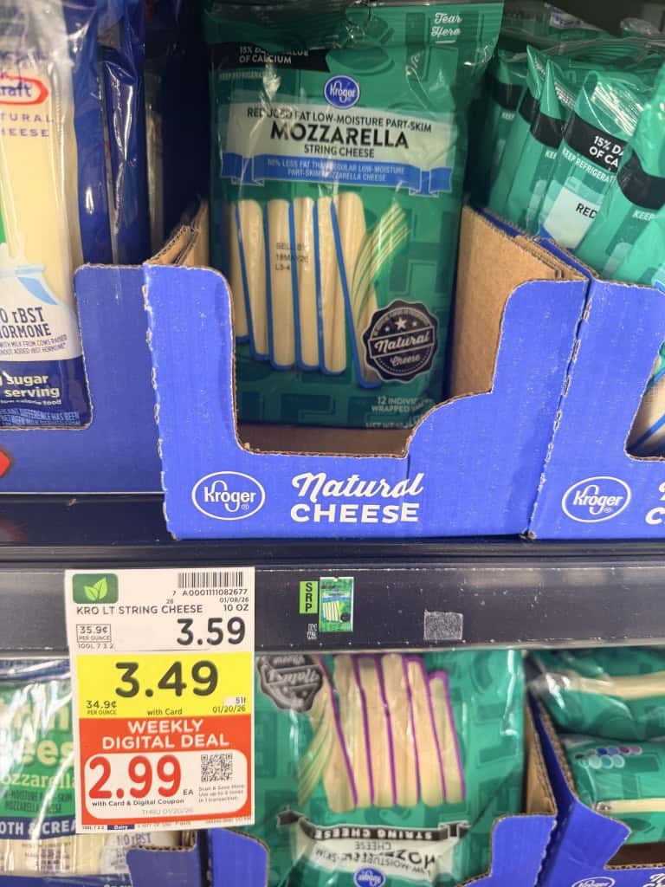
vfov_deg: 71.6
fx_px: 615
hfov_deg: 56.8
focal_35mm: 24
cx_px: 332
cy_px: 444
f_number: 1.8
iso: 80
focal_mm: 6.8
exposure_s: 1/63
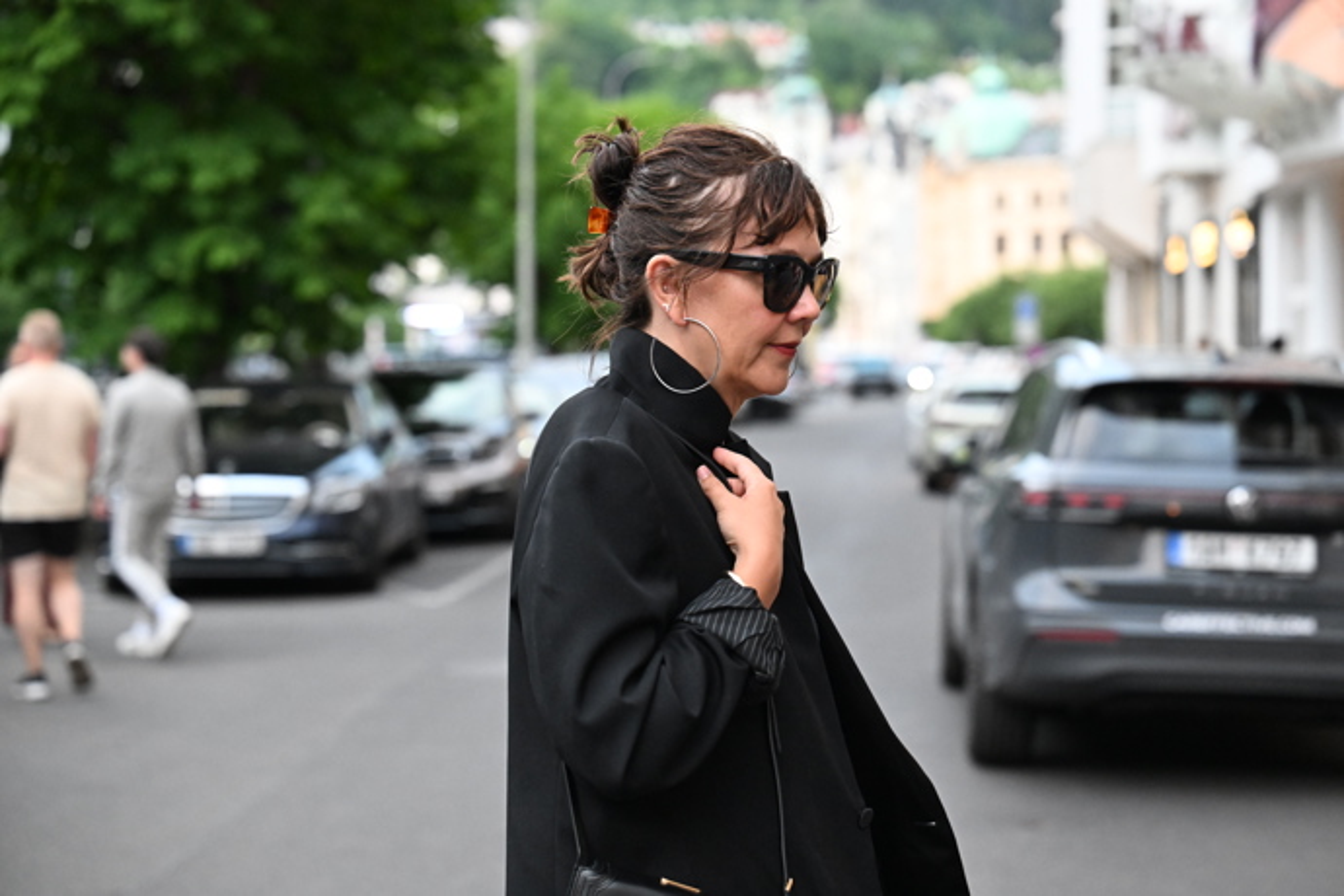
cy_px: 448
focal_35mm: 73
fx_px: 2725
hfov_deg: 27.7
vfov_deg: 18.7
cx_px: 672
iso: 6400
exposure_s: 1/500
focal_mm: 73
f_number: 3.5
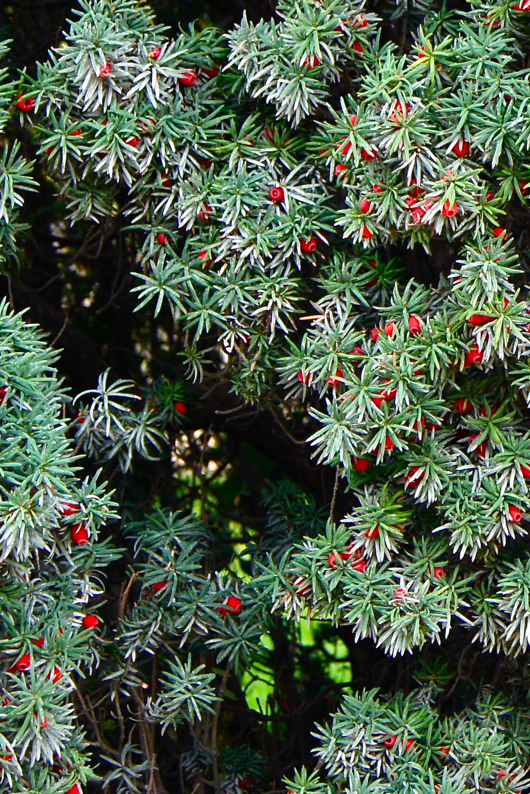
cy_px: 30
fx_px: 3544
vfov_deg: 12.7
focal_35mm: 161
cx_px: 753
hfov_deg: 8.4
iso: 200
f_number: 5
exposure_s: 1/15
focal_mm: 35
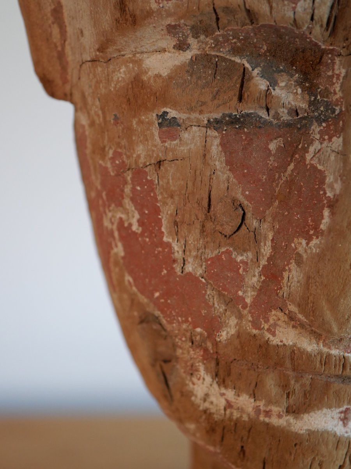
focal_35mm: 60
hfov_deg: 24.4
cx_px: 176
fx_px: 811
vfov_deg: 32.2
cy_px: 234
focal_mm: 30
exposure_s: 1/60
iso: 1000
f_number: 2.8
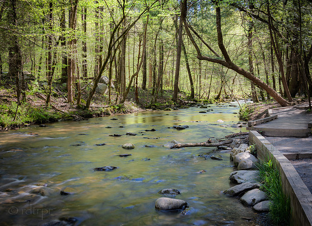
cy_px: 113
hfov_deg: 49.3
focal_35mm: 38
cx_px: 161
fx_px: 340
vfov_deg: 36.9
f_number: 16
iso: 64
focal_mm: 36
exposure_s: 1.3
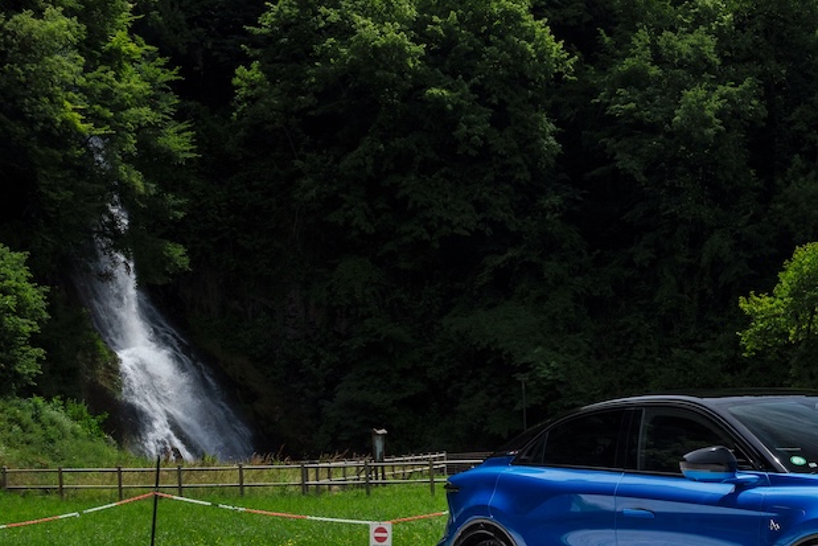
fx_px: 1409
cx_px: 665
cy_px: 338
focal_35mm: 62
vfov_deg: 21.9
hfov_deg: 31.5
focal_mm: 32
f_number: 13
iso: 400
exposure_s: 1/160
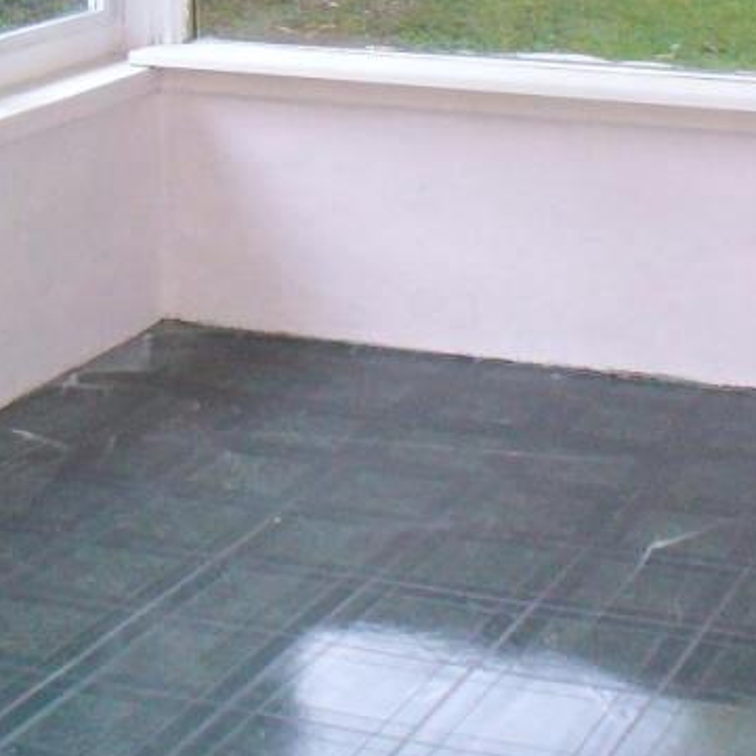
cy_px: 27
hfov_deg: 18.6
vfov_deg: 18.3
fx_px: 2298
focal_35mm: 93
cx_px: 265
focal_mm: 6.1
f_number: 2.8
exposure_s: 1/60
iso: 400
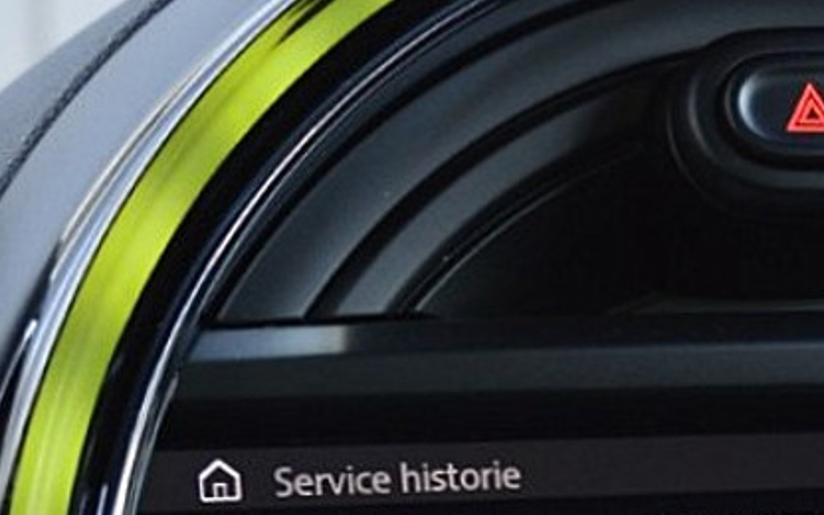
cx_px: 733
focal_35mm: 113
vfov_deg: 11.3
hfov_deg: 18.2
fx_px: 2538
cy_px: 685
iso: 800
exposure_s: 1/60
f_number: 4.5
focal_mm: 22
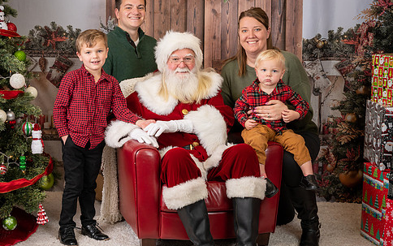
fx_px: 814
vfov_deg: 17.2
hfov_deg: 26.9
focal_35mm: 76
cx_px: 120
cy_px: 89
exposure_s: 1/100
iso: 100
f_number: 9
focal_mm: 50
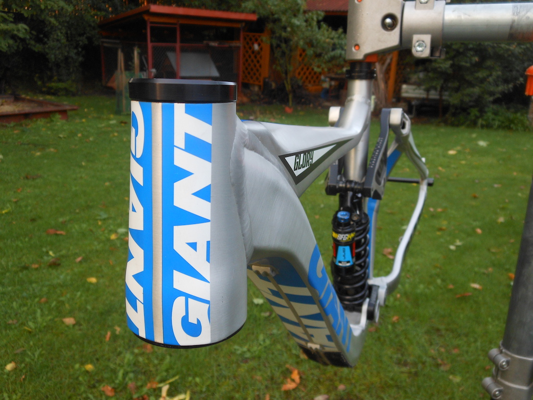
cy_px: 200
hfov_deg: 55.4
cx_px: 266
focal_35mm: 33
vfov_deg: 42.9
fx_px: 508
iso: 125
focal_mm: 6
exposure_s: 1/30
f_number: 3.5
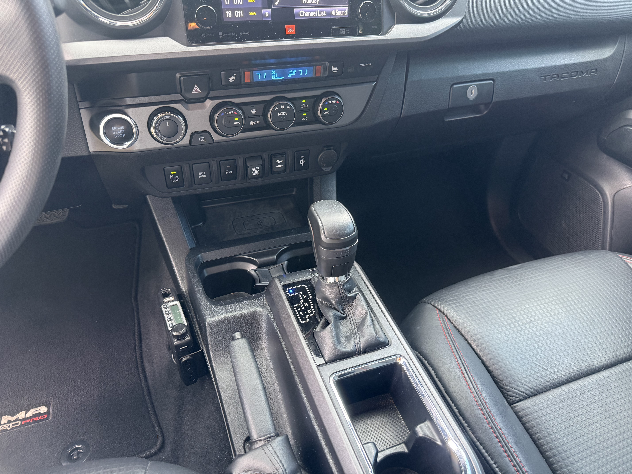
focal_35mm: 24
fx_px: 438
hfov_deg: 71.6
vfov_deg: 56.8
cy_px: 237
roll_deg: -4.9
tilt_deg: -36.3
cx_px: 316
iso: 250
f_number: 1.78
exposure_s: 1/60
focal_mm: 6.76
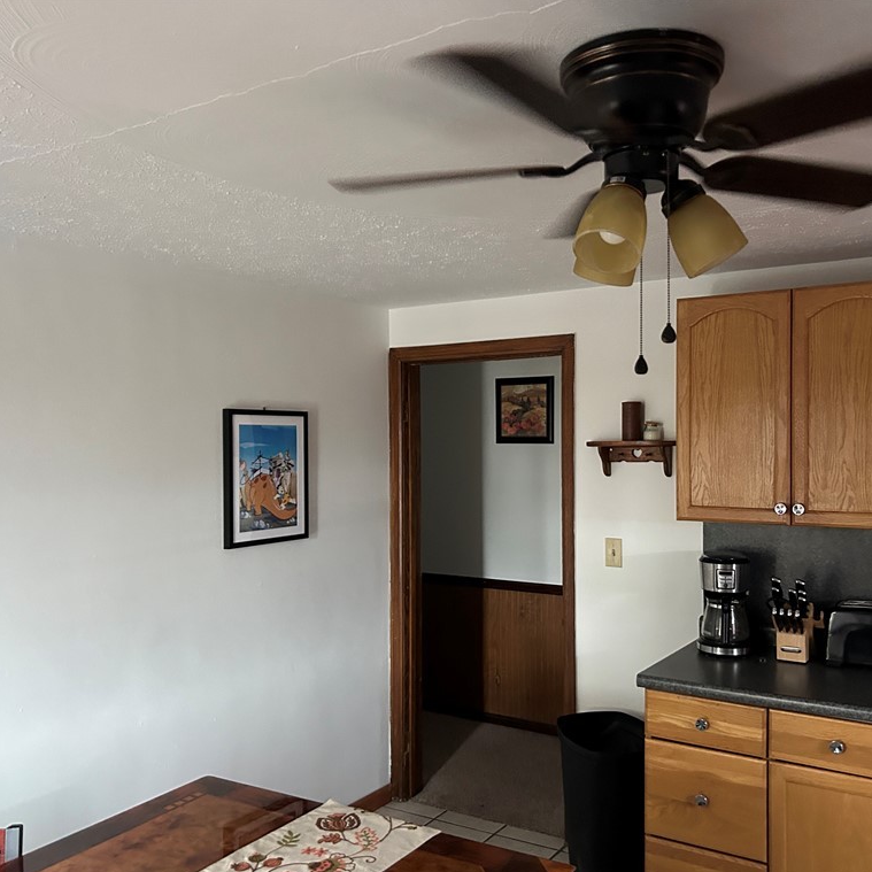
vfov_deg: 52.5
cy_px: 438
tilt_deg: -0.5
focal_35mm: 31
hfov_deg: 52.5
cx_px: 474
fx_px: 883
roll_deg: +1.2
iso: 500
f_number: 1.5
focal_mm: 5.7
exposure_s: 1/50
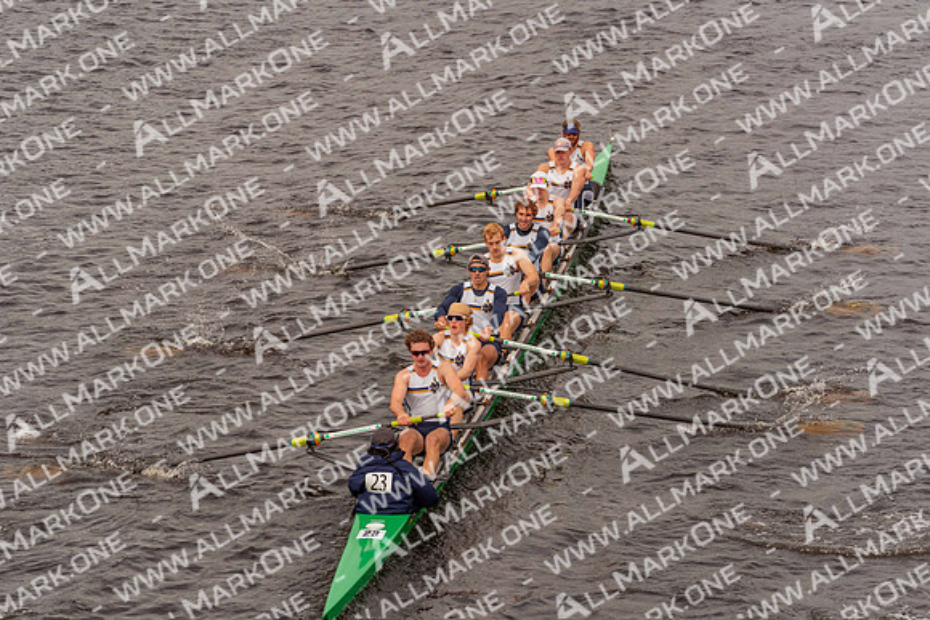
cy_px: 310
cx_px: 465
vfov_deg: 9.7
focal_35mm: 142
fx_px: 3669
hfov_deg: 14.4
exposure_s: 1/2500
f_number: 5
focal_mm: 142
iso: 400
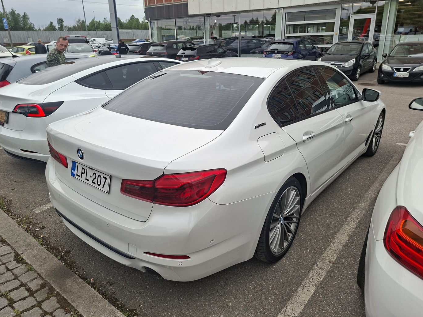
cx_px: 203
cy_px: 153
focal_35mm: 24
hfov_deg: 71.6
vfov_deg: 56.8
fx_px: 293
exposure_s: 1/518
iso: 50
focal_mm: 5.54
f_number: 1.8
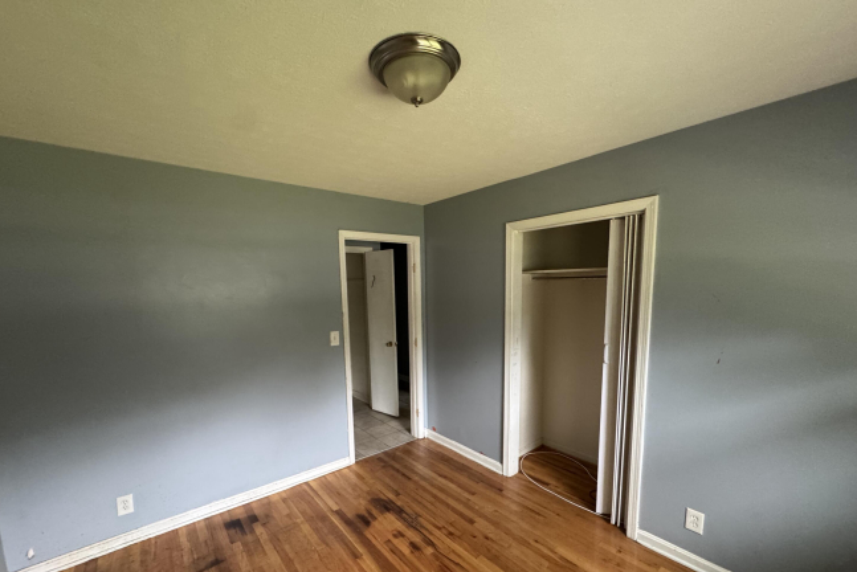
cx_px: 419
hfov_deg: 100.4
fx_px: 357
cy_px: 330
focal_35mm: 15
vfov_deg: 76.9
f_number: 2.2
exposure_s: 1/60
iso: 500
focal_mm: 2.22
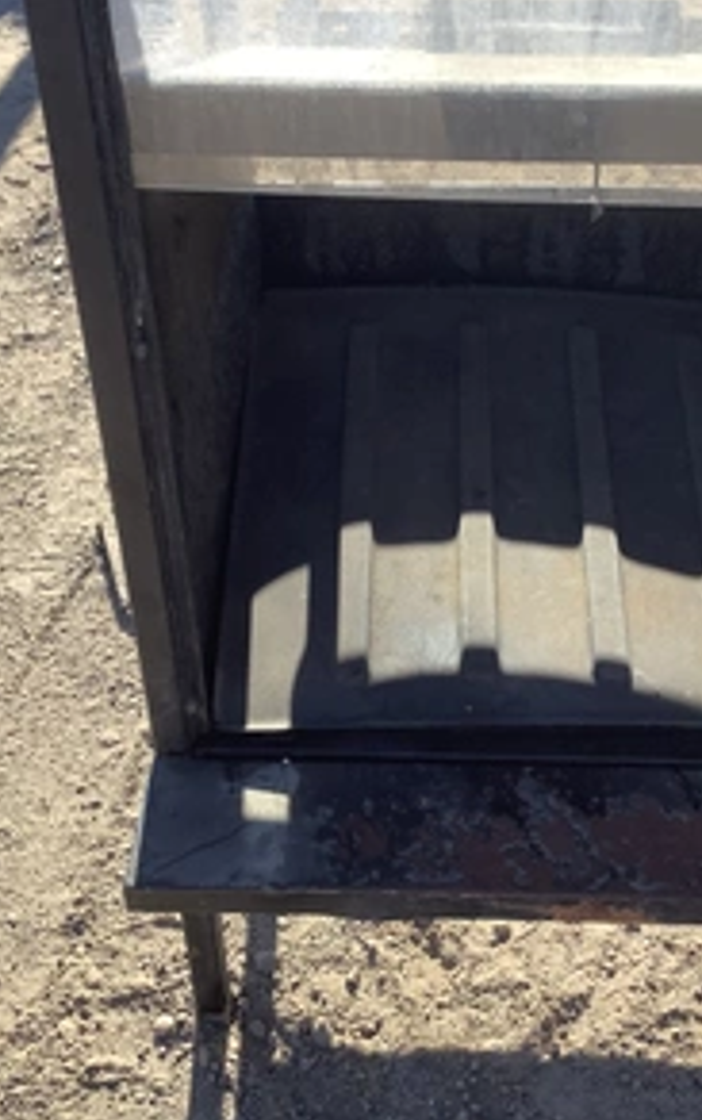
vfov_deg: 44.3
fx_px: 1375
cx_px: 460
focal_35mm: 45
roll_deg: +0.1
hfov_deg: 28.5
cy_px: 568
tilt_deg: -37.6
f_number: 2.4
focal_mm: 3.3
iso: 25
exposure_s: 1/433
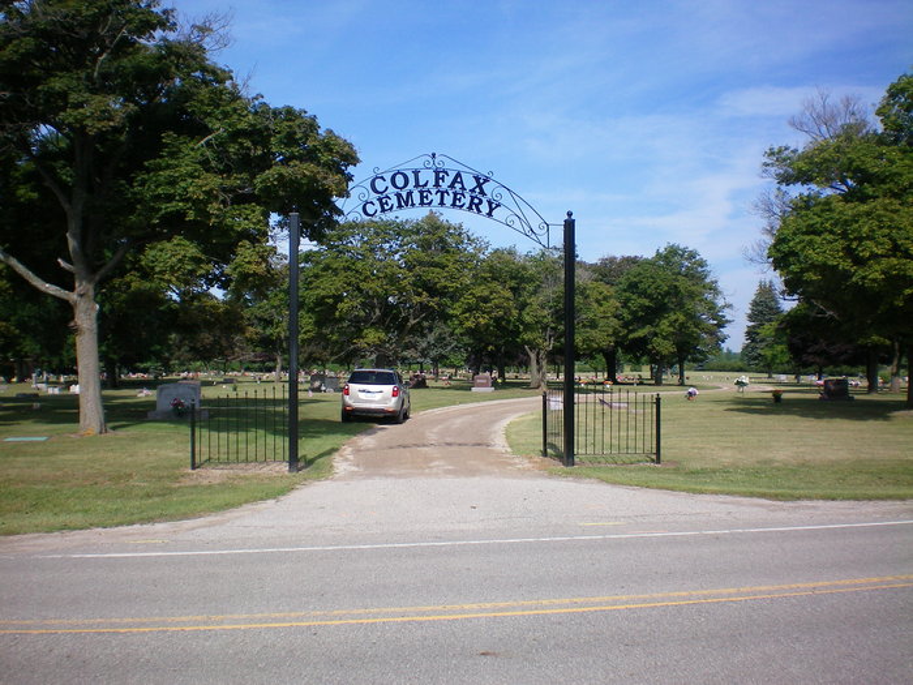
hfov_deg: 49.0
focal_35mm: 38
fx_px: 1002
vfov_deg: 37.7
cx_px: 456
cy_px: 342
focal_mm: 6.3
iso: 64
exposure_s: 1/500
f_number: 4.6
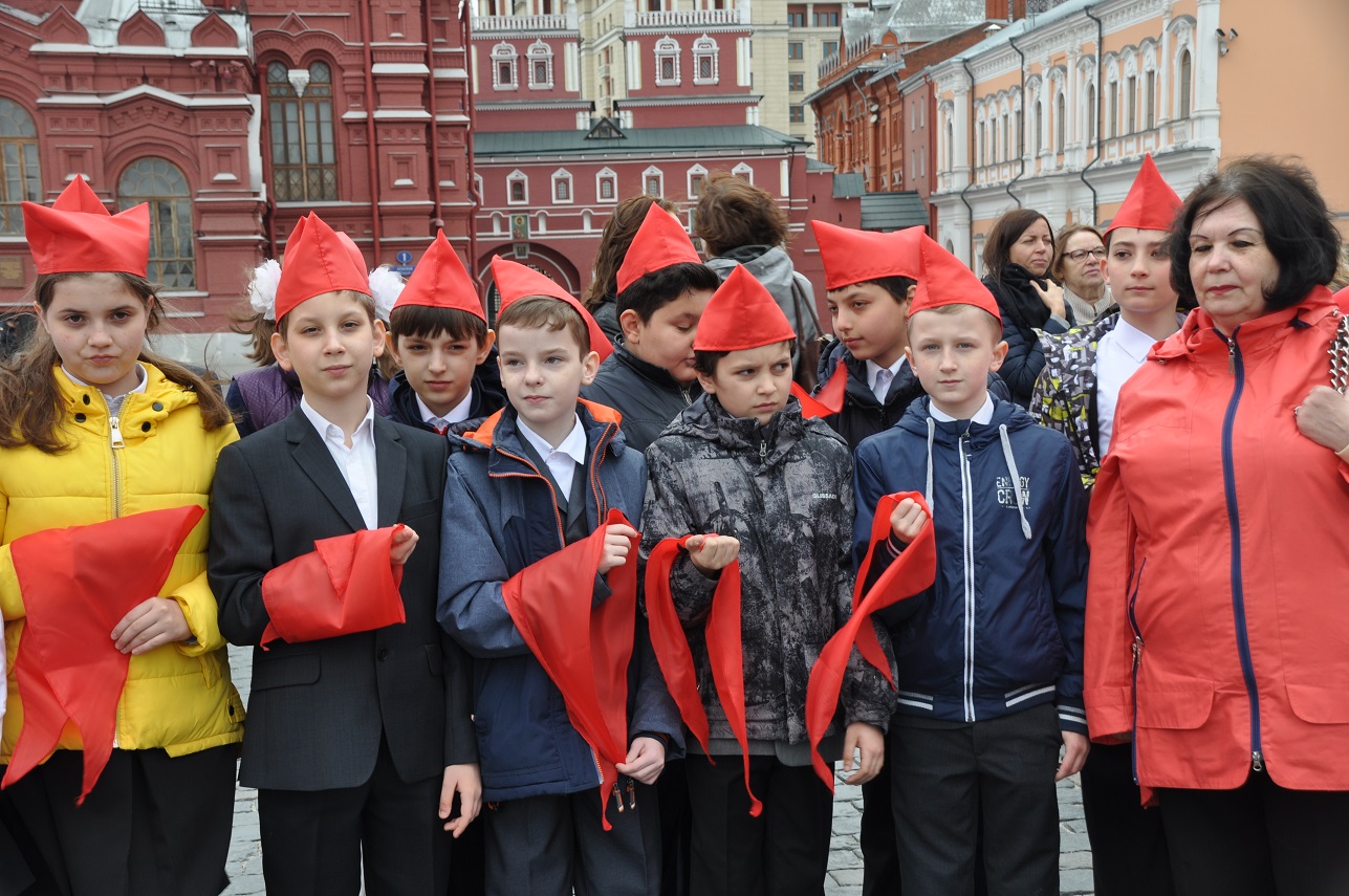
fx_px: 2133
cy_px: 448
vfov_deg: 23.7
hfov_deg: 35.1
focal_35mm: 57
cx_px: 674
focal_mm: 38
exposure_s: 1/80
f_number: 9
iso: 200
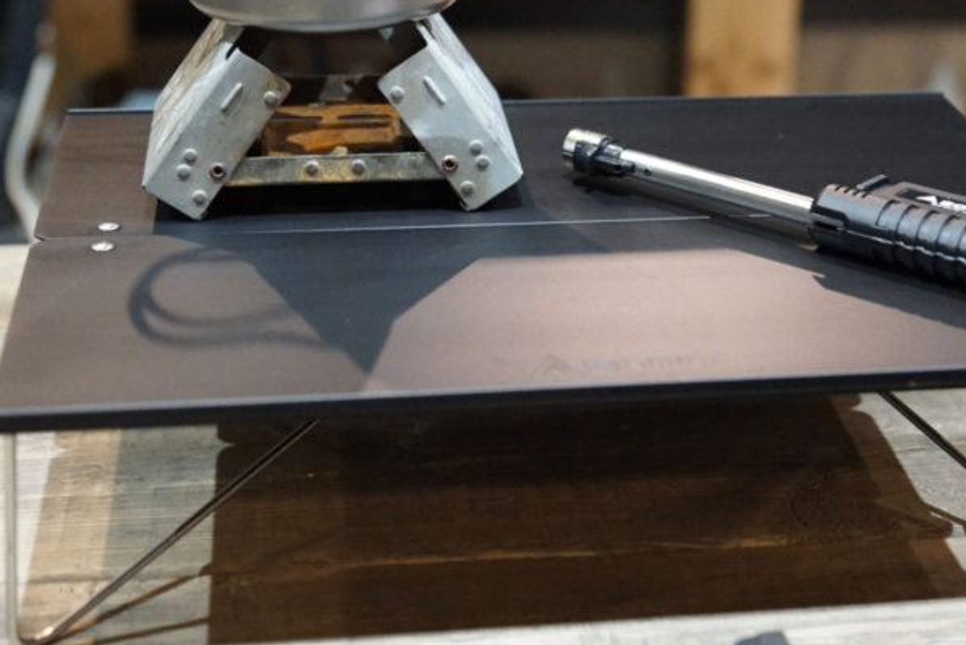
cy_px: 141
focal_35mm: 72
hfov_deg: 28.0
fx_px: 1933
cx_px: 589
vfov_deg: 18.8
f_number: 2.8
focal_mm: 28
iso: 3200
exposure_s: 1/20
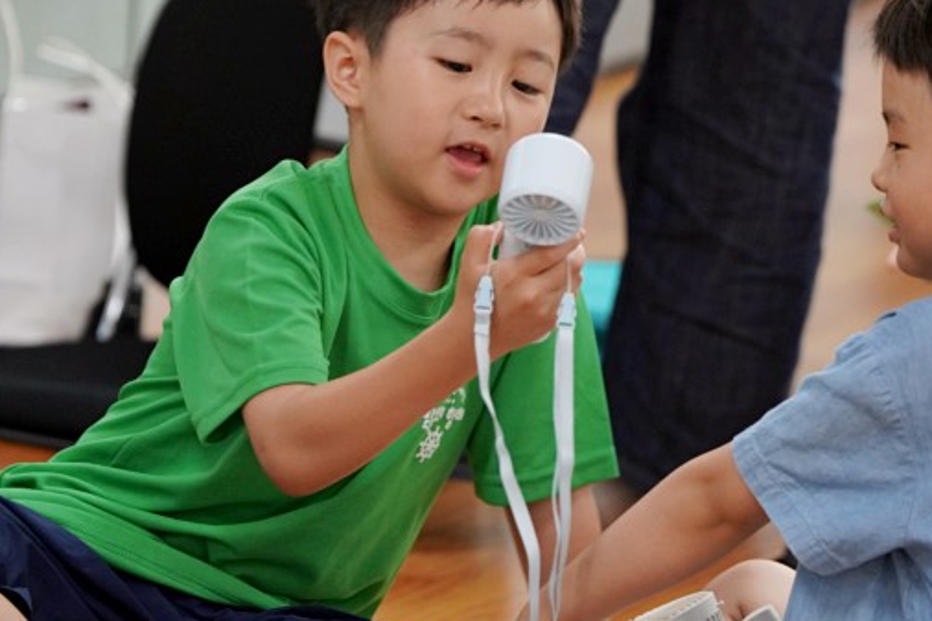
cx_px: 683
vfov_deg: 4.2
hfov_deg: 6.3
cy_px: 223
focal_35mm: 329
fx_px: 8514
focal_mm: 185
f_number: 4
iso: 2500
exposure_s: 1/200
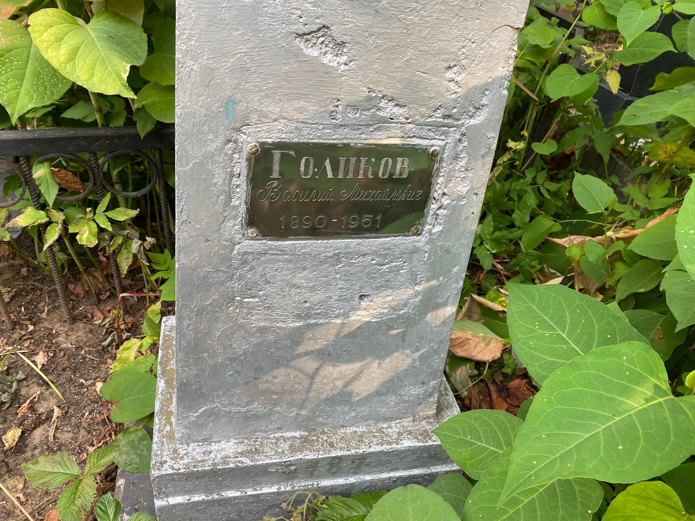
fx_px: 522
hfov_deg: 67.3
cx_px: 348
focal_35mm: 26
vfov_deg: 53.1
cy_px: 260
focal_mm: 4.25
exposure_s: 1/122
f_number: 1.8
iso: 50
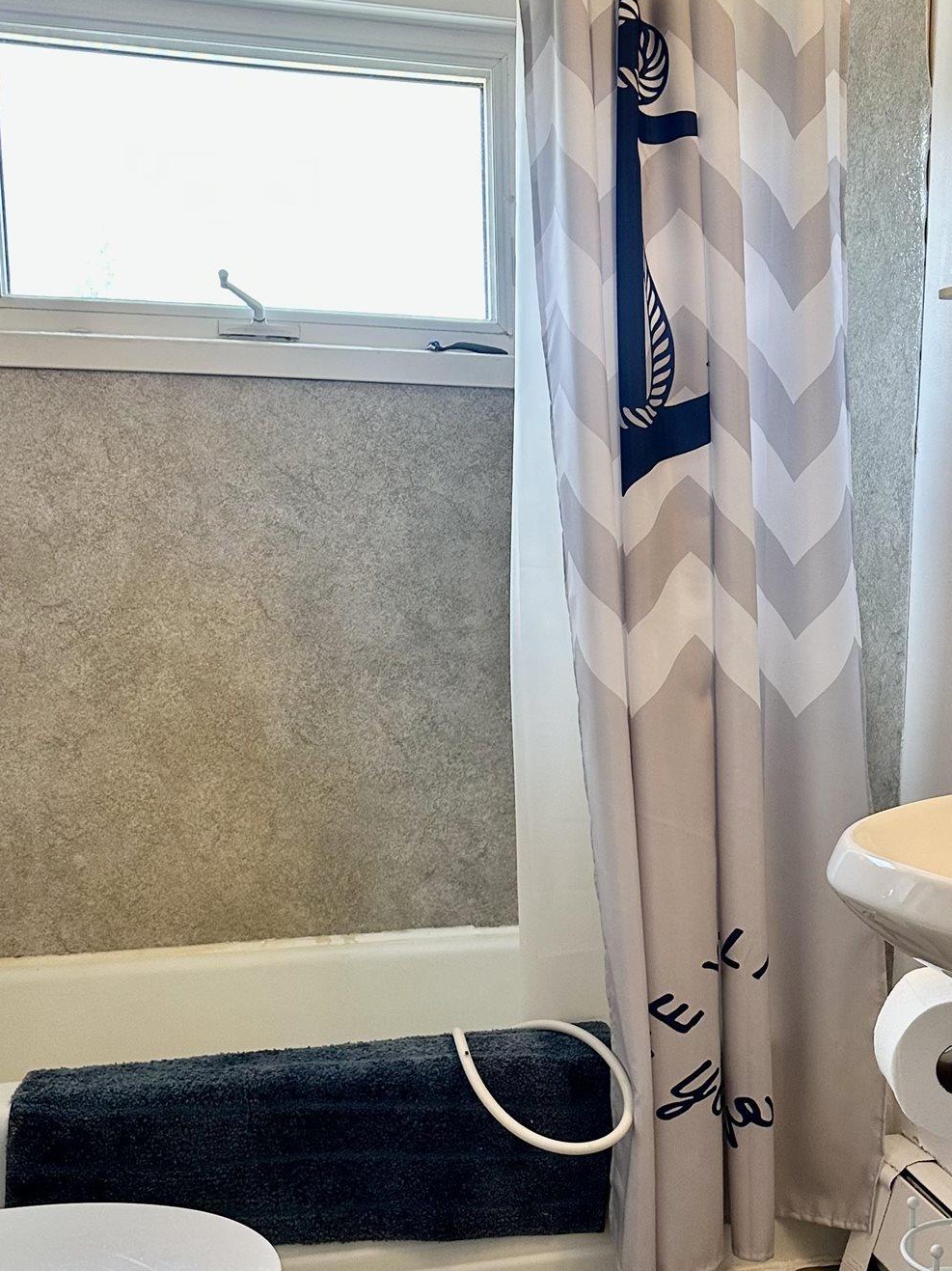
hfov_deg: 33.7
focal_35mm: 42
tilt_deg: -10.2
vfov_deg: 44.3
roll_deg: -0.7
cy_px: 829
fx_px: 1541
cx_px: 707
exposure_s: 1/120
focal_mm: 6.86
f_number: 1.78
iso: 200
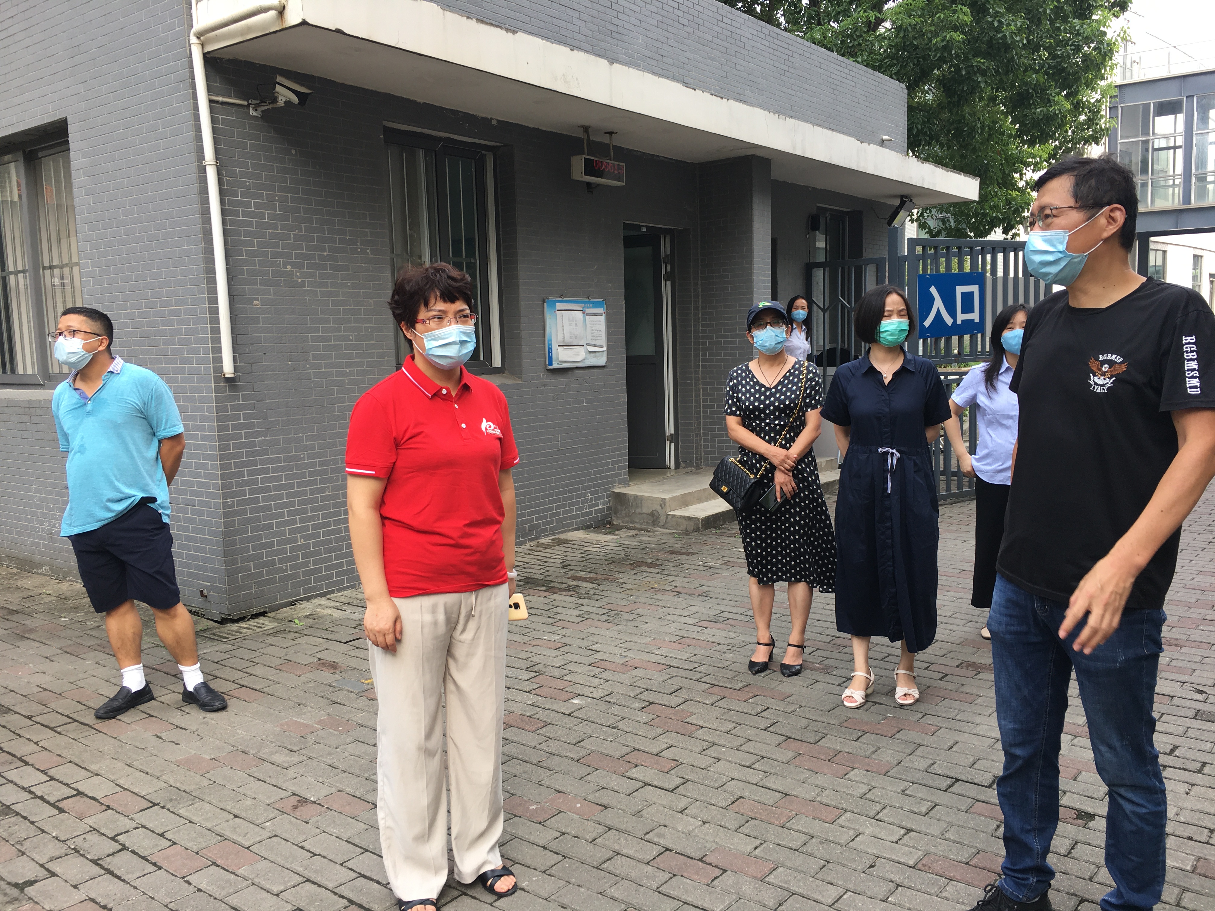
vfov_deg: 48.2
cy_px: 456
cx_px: 608
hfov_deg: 61.7
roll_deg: +1.7
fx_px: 1018
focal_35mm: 29
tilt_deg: -6.5
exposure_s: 1/170
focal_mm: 4.15
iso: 25
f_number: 2.2
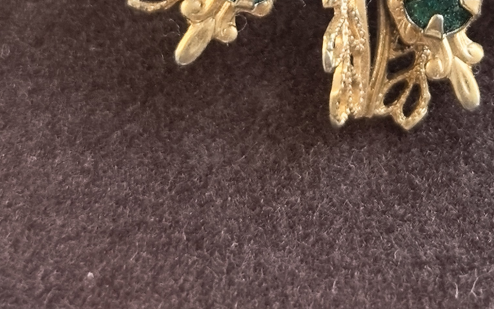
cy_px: -241
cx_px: 381
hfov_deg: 18.2
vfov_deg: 10.8
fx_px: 1535
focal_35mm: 114
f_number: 2
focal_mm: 6.98
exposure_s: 1/213
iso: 50
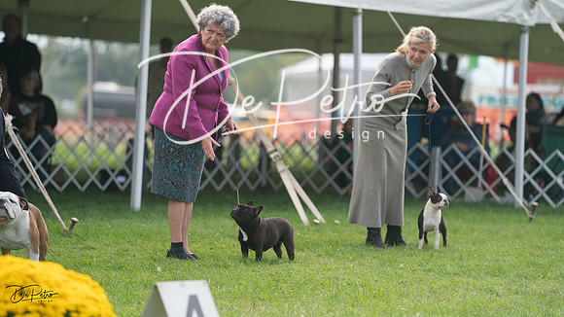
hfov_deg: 10.4
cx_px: 282
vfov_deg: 5.9
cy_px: 158
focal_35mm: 206
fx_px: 3085
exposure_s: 1/1600
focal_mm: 197
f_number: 3.5
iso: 400
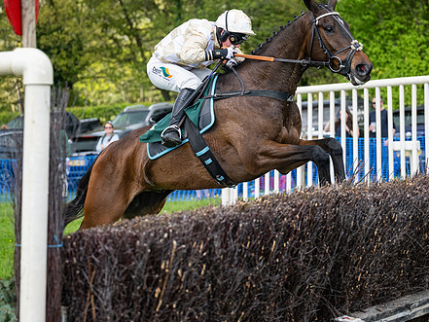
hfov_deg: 19.1
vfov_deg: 14.4
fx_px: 1277
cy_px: 155
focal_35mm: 103
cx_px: 187
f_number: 2.8
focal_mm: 70
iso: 400
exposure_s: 1/3200
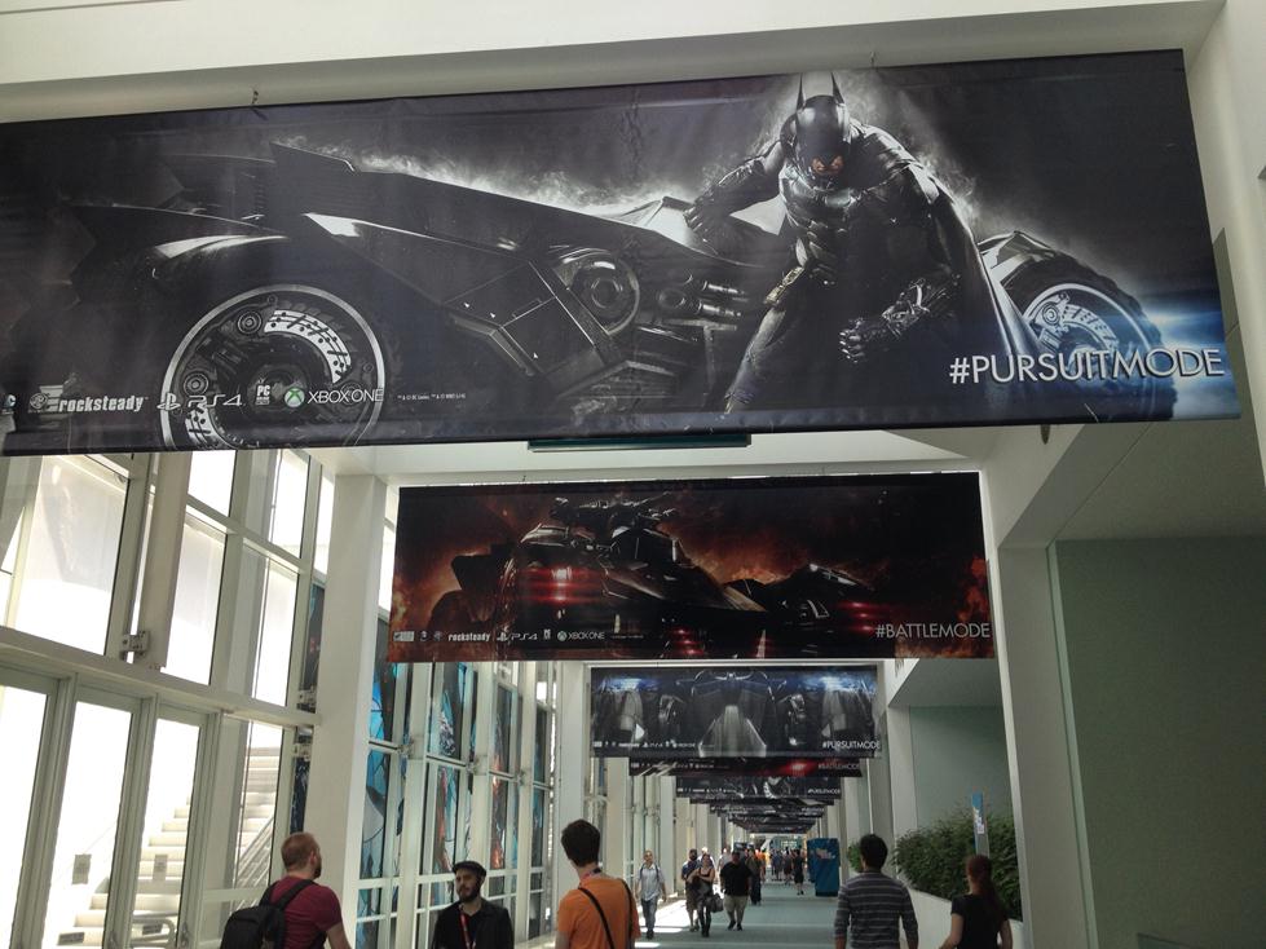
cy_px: 474
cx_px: 633
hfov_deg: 52.6
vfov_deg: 40.7
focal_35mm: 35
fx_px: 1280
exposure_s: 1/40
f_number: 2.4
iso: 64
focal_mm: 4.28
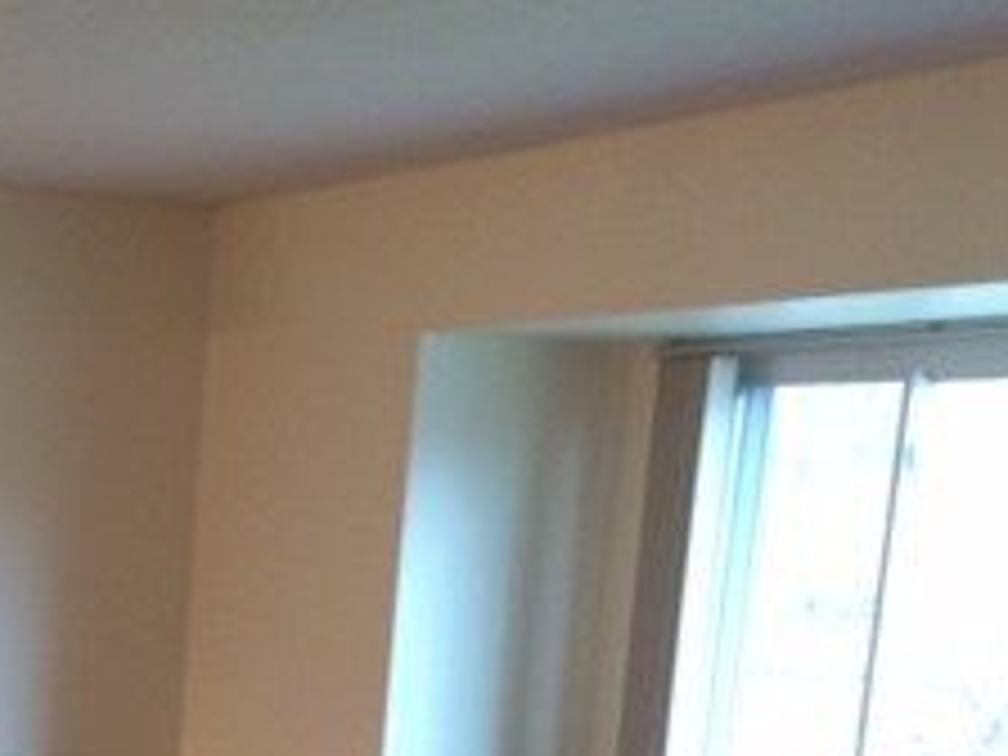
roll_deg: -1.4
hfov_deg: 22.5
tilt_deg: -13.4
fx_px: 2417
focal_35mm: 83
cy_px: 999
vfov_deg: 16.7
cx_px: -50
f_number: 2.2
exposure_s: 1/30
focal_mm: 4.15
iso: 160
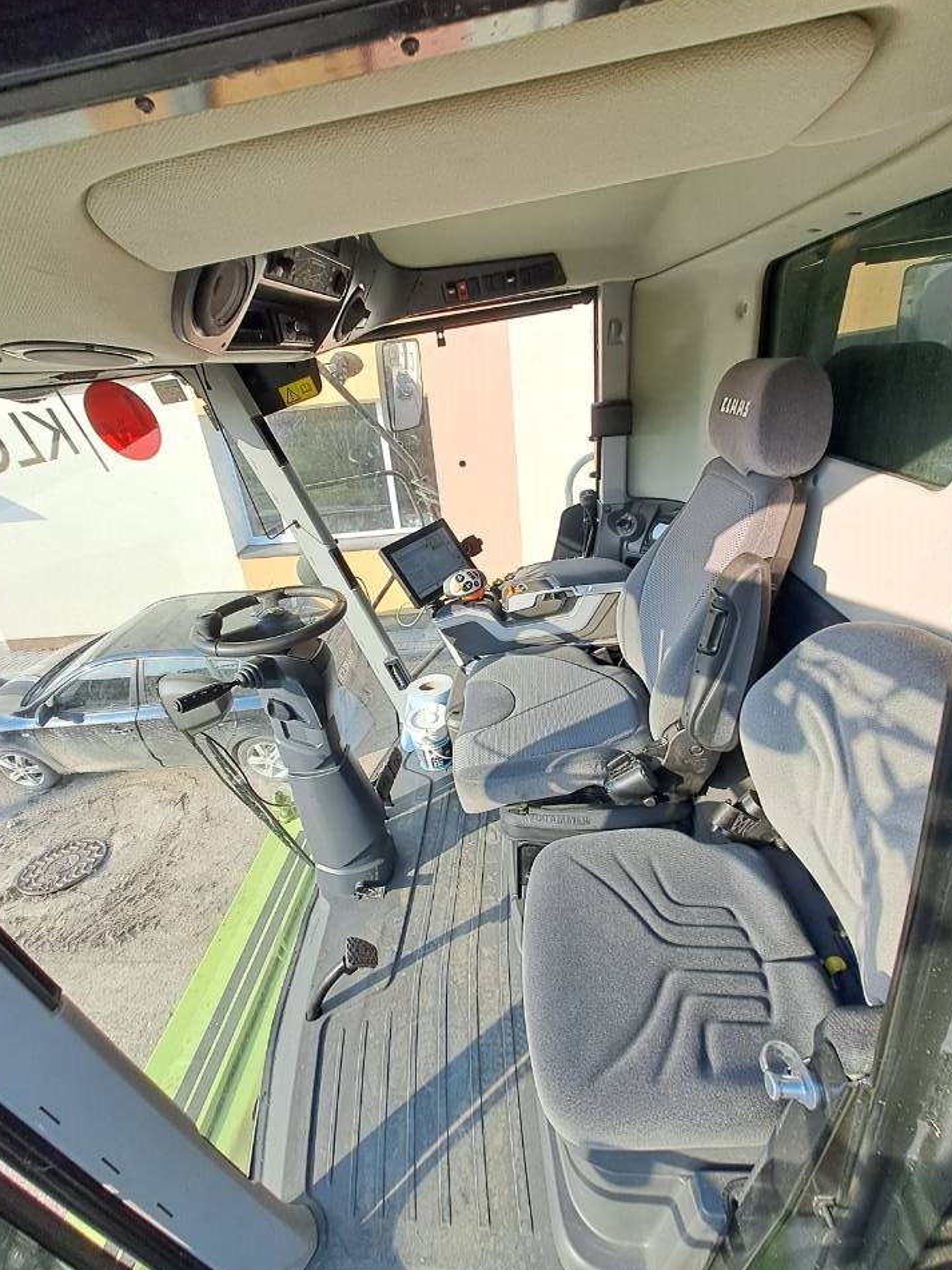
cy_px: 625
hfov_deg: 85.7
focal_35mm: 14
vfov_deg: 102.1
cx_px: 478
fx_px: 513
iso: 40
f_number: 2.2
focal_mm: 1.42
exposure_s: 1/411
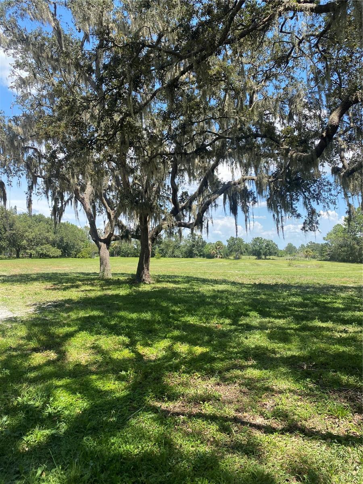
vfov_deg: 67.3
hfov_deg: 53.1
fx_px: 364
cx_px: 182
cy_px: 242
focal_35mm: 26
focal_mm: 4.25
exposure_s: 1/973
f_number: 1.8
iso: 32
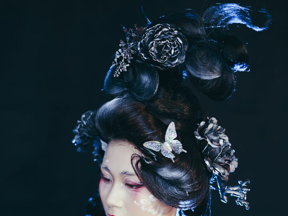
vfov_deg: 20.3
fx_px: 591
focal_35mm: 71
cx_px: 144
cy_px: 194
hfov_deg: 27.4
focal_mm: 50
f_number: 2
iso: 320
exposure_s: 1/100
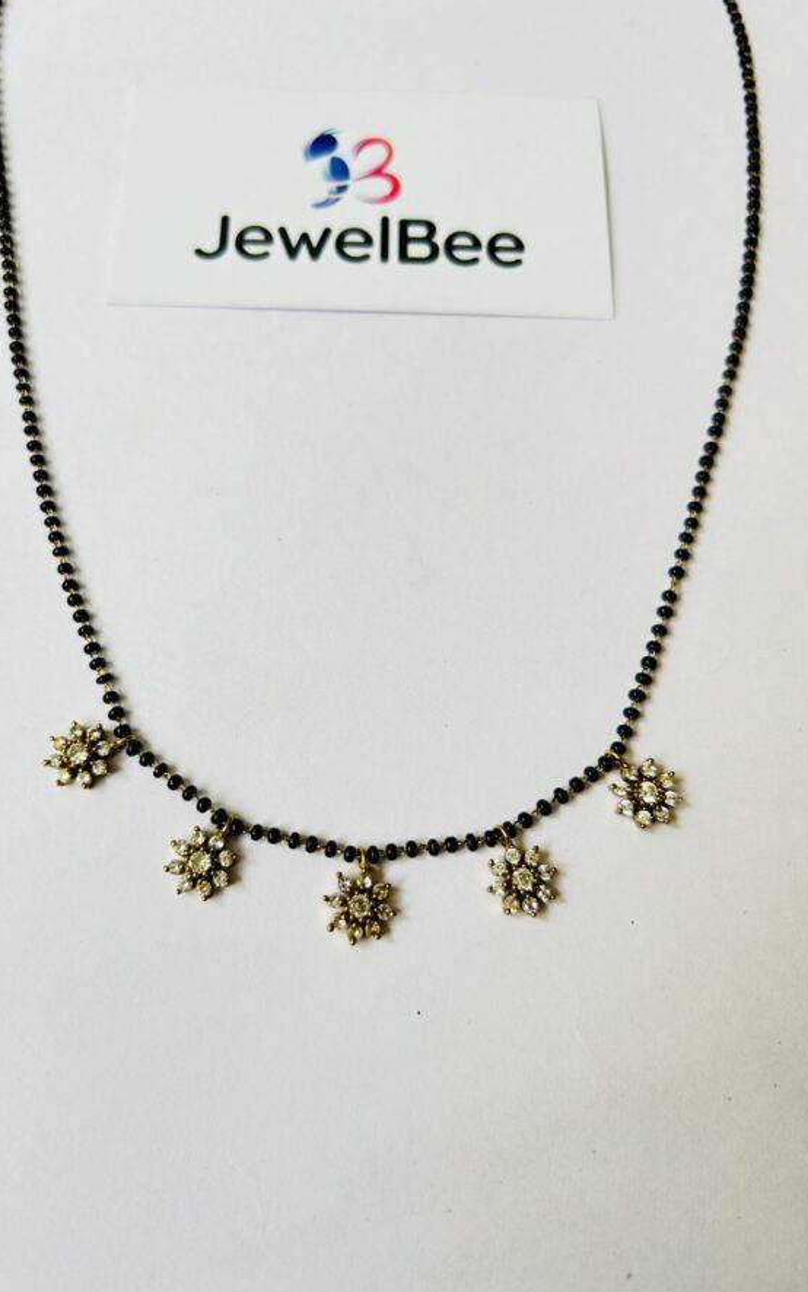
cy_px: 640
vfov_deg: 66.5
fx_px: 986
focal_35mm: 28
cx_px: 351
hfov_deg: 44.5
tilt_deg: -71.0
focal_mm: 5.7
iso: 40
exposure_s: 1/100
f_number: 1.5
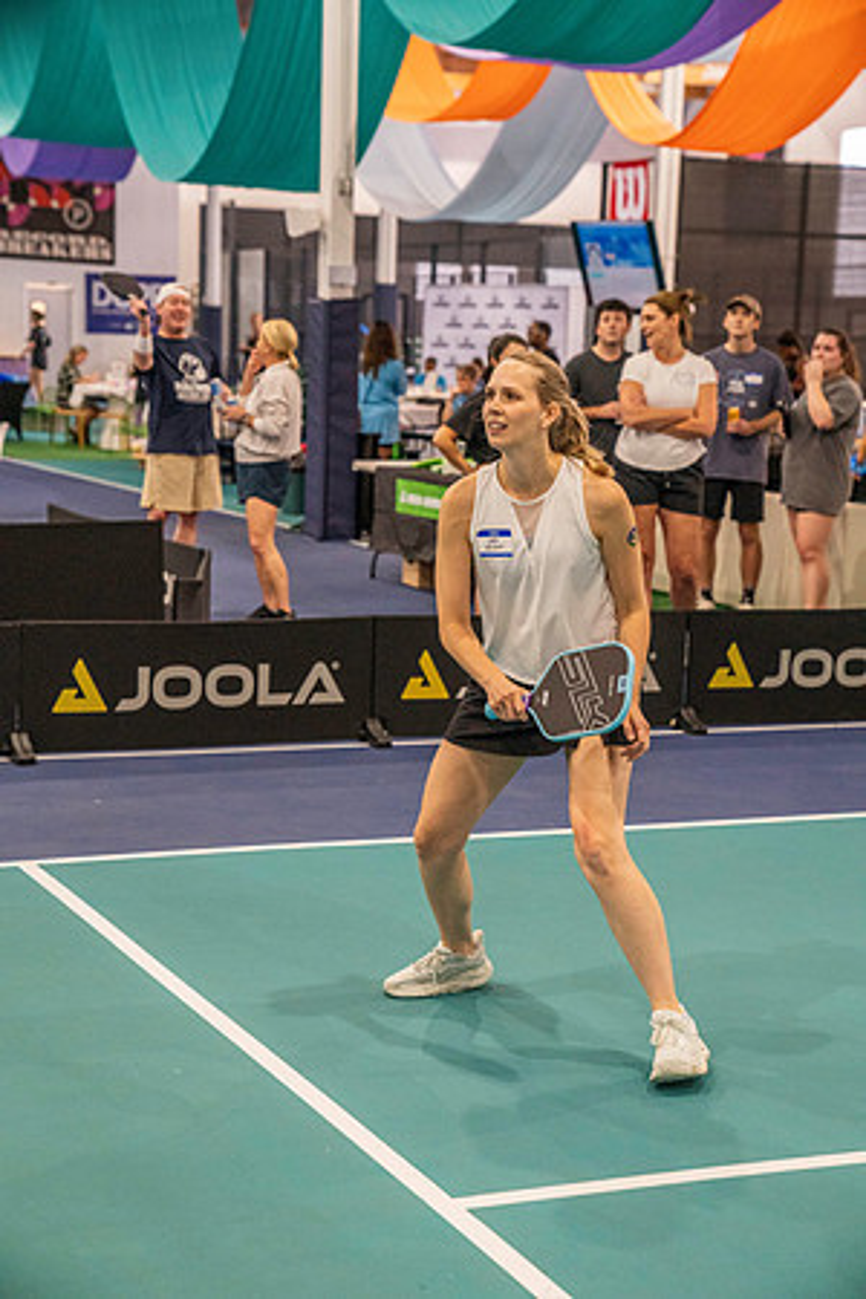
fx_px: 2526
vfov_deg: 28.8
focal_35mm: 70
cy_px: 650
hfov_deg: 19.5
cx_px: 433
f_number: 4
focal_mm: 70
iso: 8000
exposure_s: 1/800
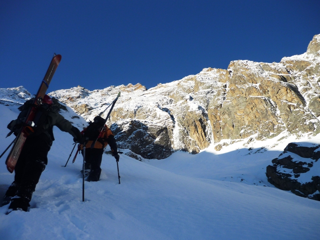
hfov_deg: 55.4
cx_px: 160
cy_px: 120
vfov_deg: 42.9
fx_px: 305
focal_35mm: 33
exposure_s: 1/160
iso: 100
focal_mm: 5.5
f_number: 8
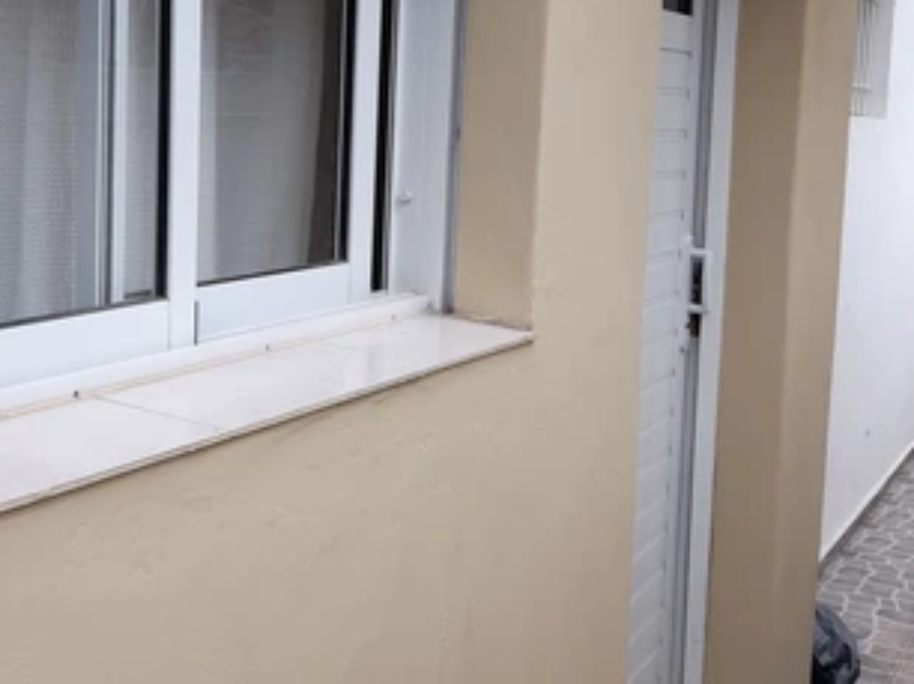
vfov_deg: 38.9
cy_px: 197
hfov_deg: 51.1
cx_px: 367
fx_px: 950
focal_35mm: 36
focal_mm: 4.6
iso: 20
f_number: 2
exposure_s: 1/154
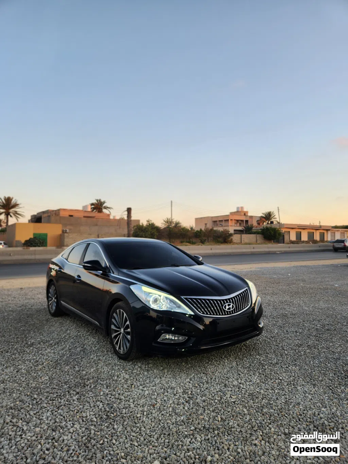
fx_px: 308
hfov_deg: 58.9
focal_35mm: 23
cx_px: 174
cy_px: 232
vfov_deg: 73.9
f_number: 1.8
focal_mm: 5.4
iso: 20
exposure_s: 1/103
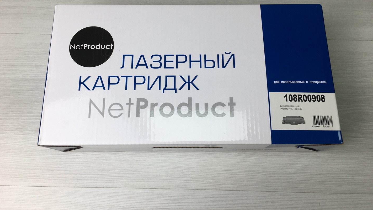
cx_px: 186
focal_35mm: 32
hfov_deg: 61.0
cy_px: 85
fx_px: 317
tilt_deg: -72.4
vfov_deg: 36.6
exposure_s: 1/108
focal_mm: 4.15
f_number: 2.2
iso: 25
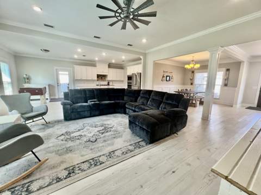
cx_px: 130
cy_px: 98
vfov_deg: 89.8
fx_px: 98
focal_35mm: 13
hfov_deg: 106.2
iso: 200
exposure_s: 1/120
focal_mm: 1.57
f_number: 1.8
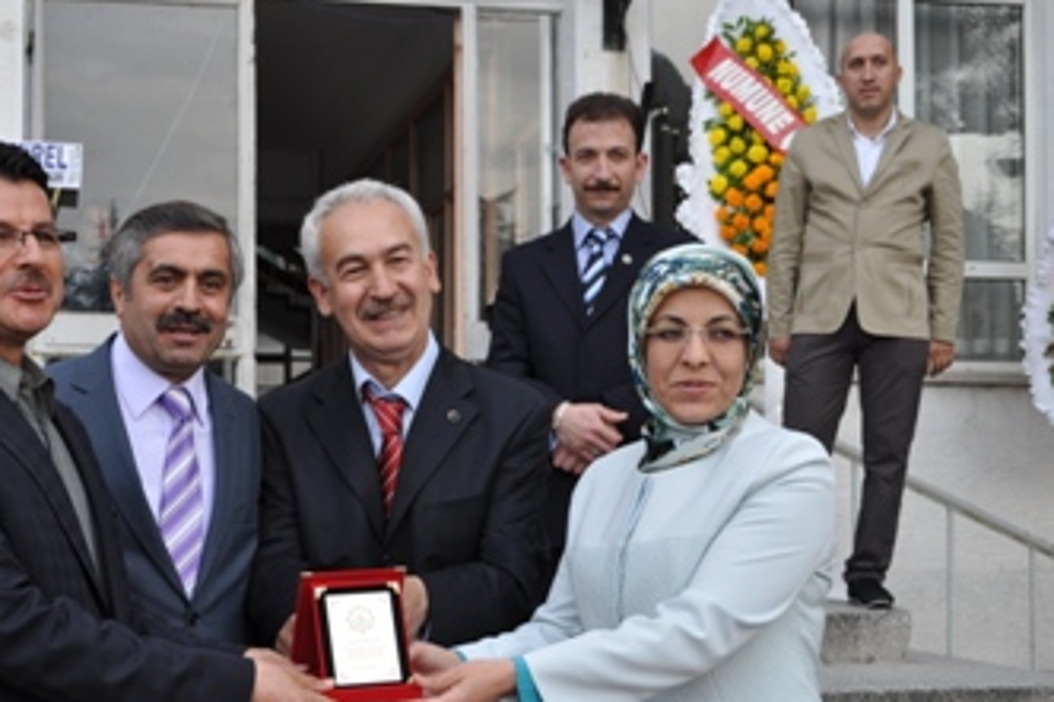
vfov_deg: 23.0
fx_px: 1717
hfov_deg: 33.8
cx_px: 352
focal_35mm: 59
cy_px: 457
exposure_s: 1/125
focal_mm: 29
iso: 250
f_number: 5.6
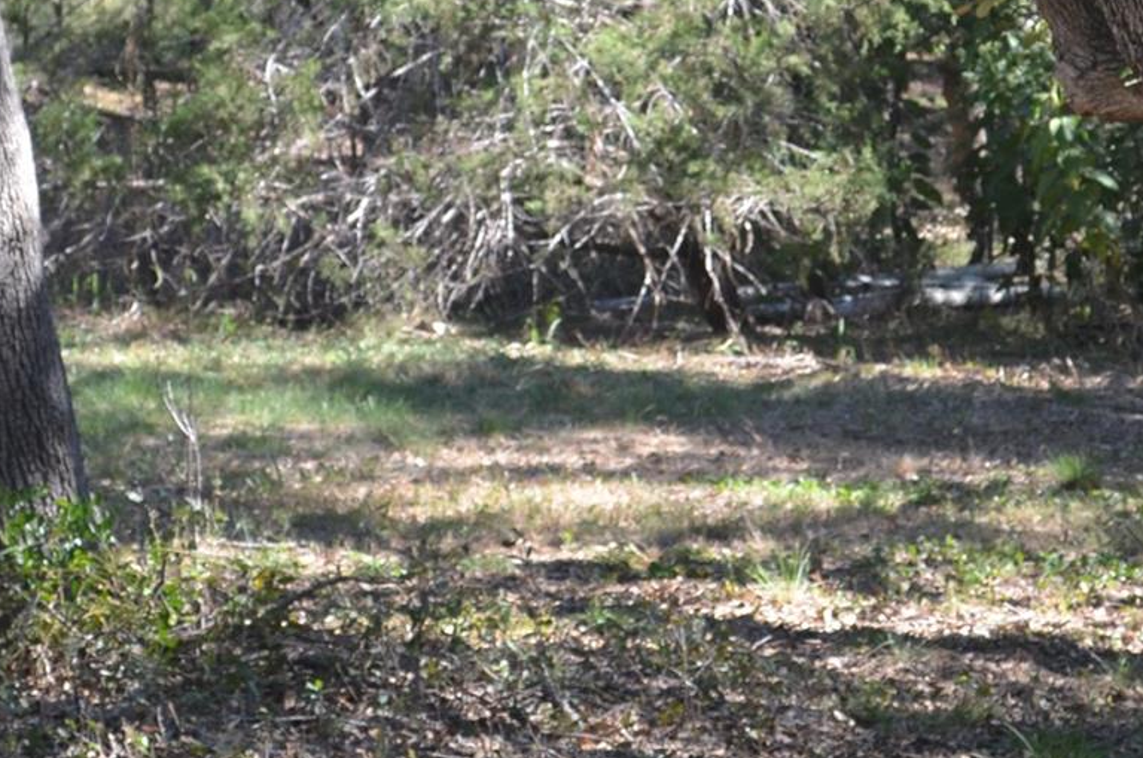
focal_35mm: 208
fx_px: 6592
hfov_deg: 9.9
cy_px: 133
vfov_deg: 6.6
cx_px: 714
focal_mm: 52
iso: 200
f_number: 5.6
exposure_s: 1/125
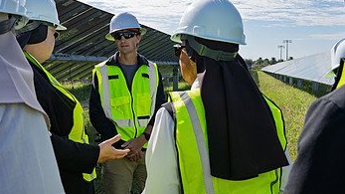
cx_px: 197
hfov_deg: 42.0
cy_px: 95
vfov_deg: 24.4
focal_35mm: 49
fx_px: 448
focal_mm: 28
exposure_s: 1/500
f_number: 7.1
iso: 200
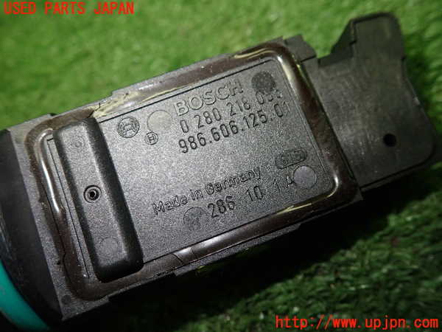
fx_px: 383
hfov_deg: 60.0
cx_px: 221
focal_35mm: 30
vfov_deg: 46.8
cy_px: 166
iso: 320
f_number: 2.3
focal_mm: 5.5
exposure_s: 1/125
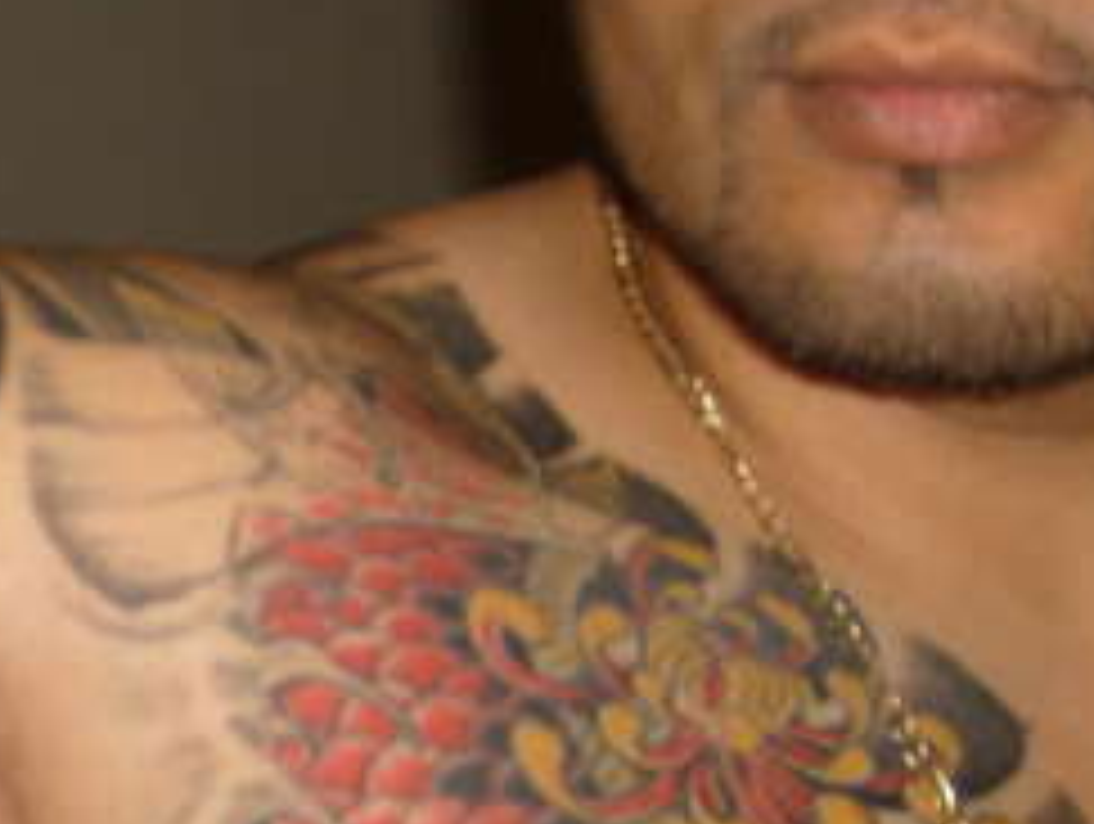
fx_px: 3355
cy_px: 847
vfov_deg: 13.8
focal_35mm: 106
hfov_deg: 17.8
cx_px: -162
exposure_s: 1/45
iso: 100
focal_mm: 7.2
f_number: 3
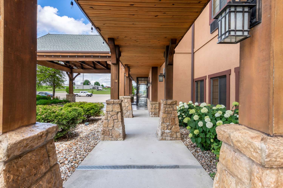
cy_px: 94
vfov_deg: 67.4
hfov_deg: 90.0
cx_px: 142
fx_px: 141
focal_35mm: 18
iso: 400
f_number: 8
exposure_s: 1/60
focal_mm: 18
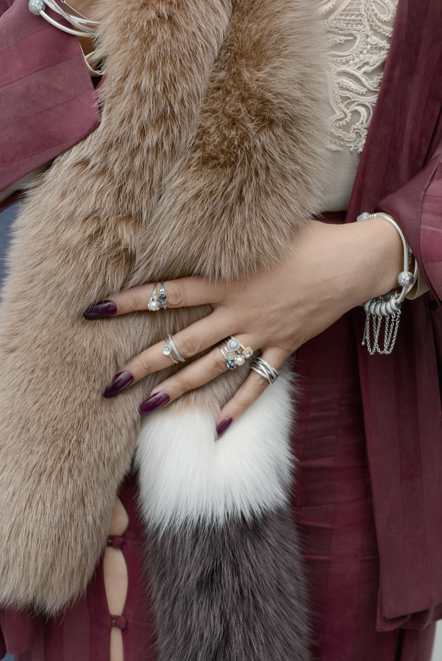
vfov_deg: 28.8
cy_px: 330
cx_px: 221
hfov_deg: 19.5
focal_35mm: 70
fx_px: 1287
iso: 640
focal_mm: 70
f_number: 6.3
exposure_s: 1/100
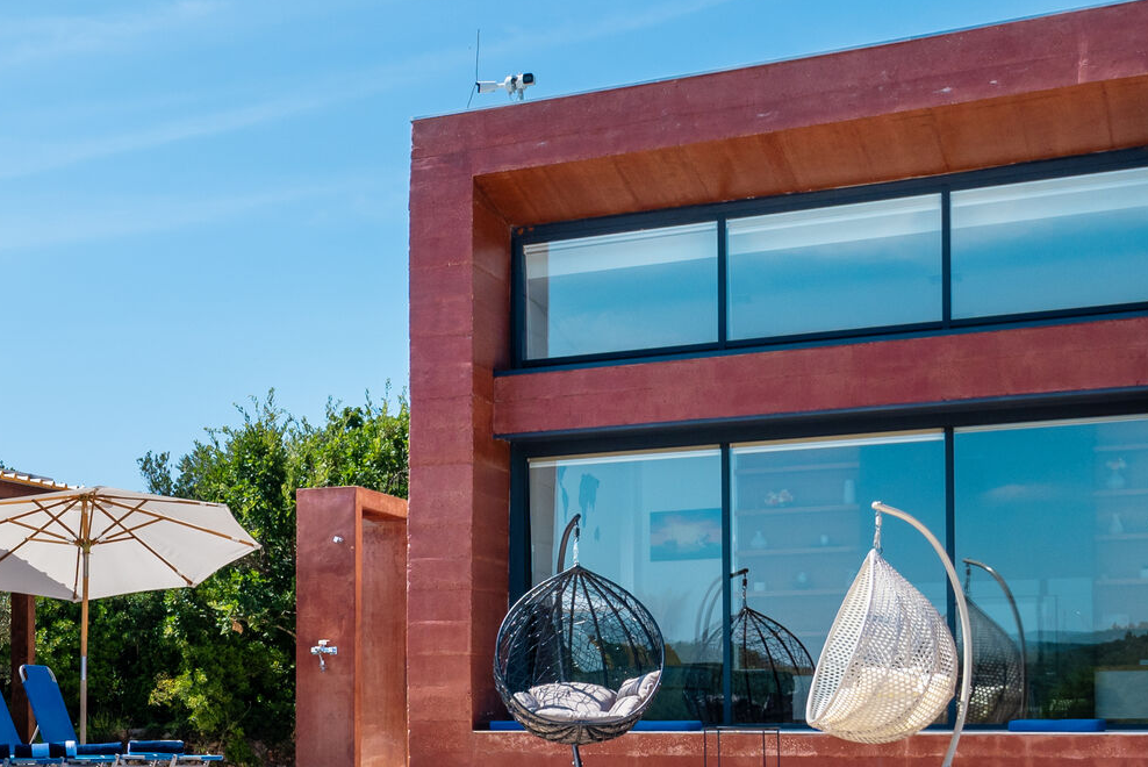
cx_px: -202
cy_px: 691
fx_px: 2170
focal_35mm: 68
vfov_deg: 19.7
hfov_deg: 26.6
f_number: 7.1
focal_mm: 24
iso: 100
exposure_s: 1/1000
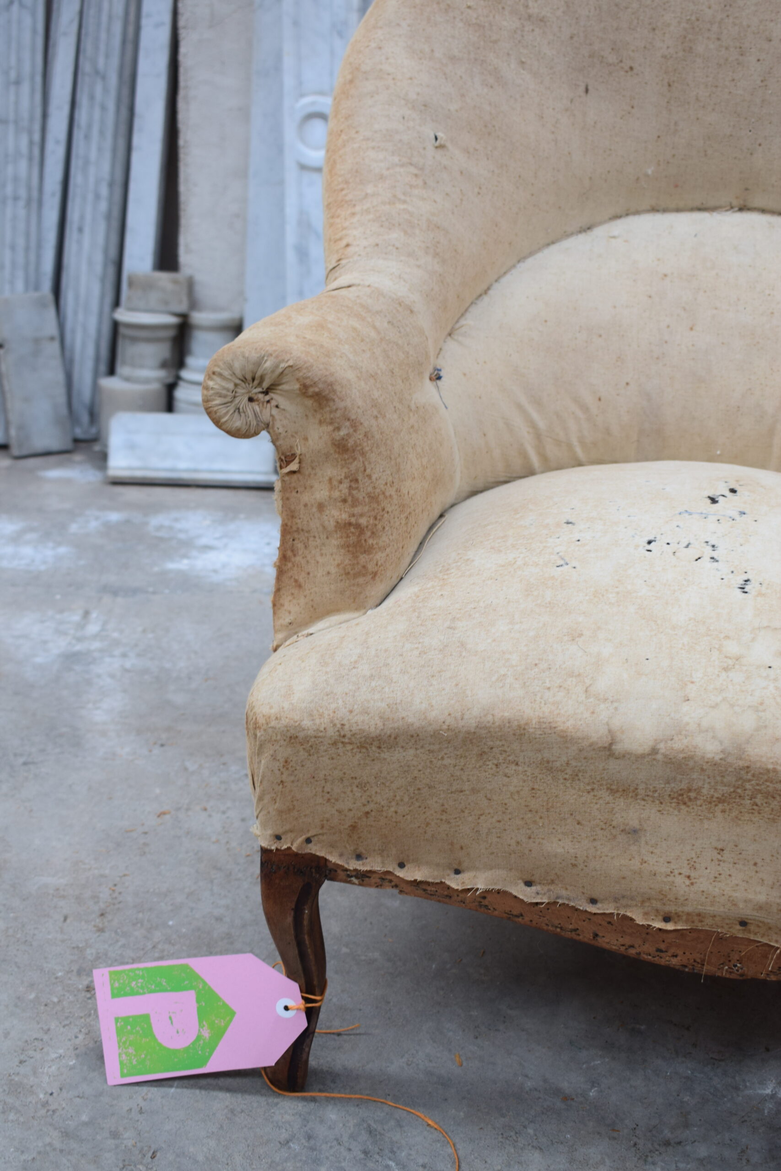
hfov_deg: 29.9
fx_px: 1464
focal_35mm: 45
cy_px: 586
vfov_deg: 43.6
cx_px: 390
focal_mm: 30
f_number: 6.3
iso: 400
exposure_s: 1/15
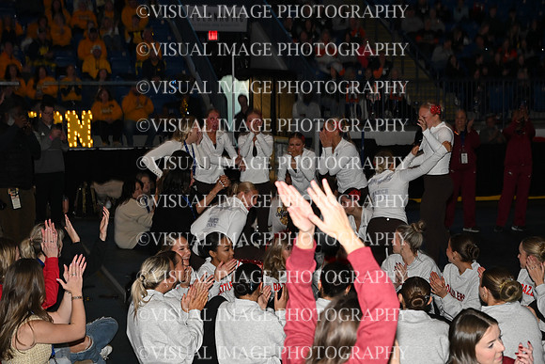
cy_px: 182
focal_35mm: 63
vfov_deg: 21.6
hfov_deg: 31.9
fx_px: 954
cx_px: 272
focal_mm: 63
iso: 3200
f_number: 5.6
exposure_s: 1/80
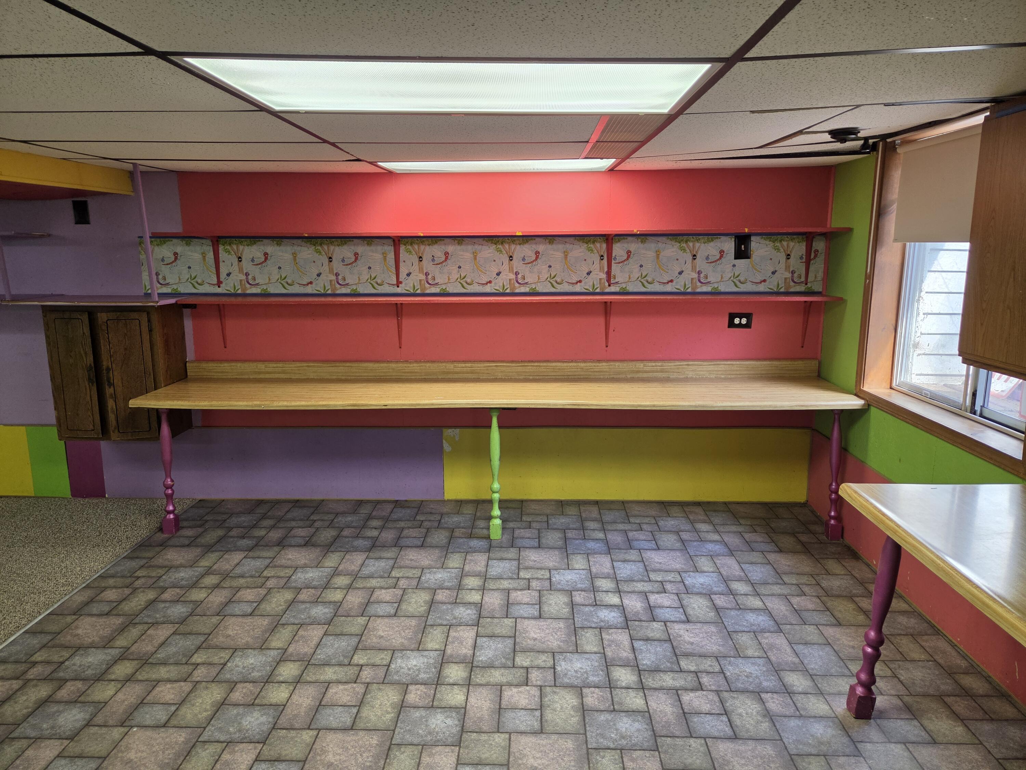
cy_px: 385
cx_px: 513
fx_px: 682
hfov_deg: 73.9
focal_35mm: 23
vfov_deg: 58.9
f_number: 1.8
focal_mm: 5.4
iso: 125
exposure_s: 1/120
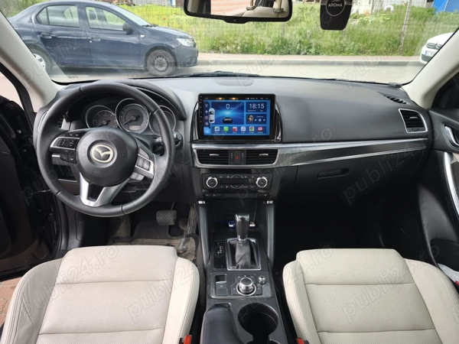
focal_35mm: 23
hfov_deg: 73.9
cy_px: 172
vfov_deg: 58.9
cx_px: 230
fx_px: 305
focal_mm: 6.57
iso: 50
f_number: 1.6
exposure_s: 1/111
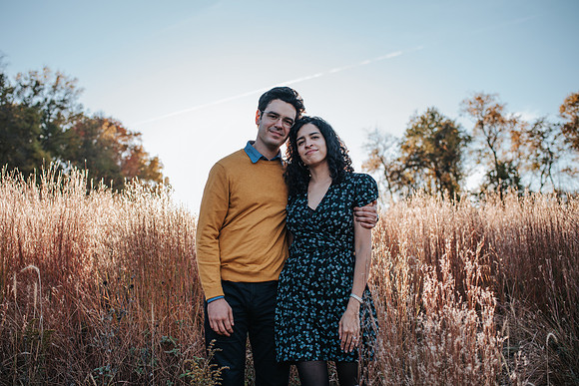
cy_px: 187
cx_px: 280
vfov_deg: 36.5
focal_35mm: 36
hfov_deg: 52.6
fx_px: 586
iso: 110
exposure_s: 1/640
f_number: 3.2
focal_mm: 35
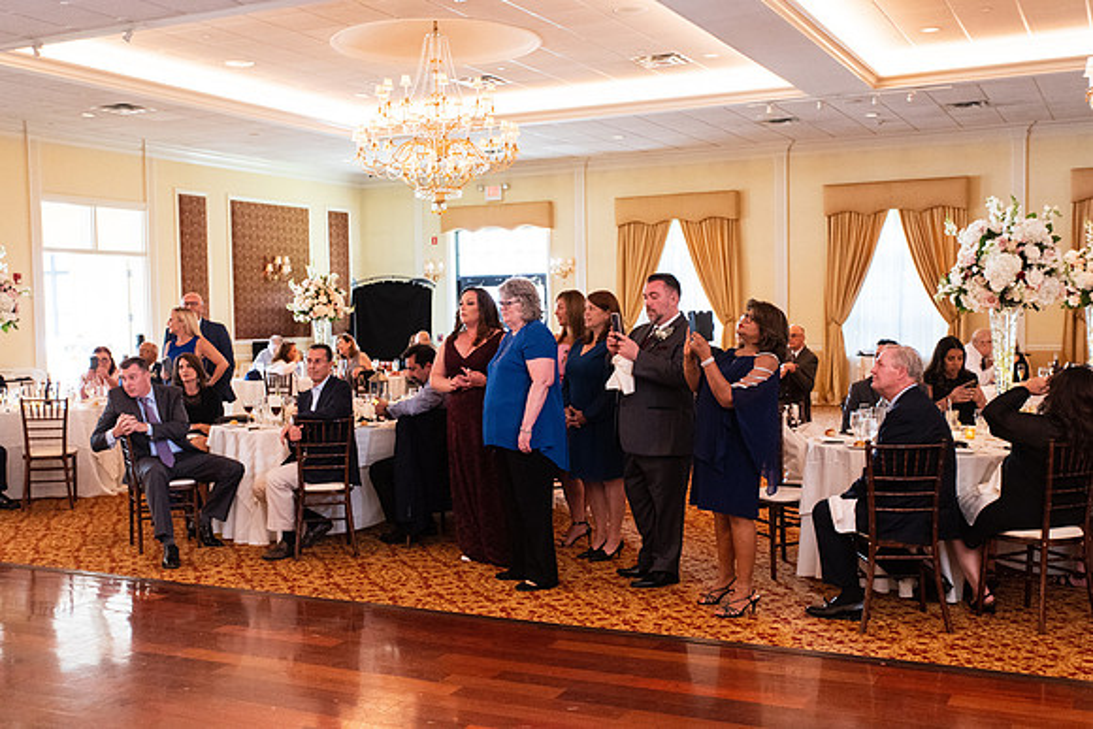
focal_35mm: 40
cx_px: 546
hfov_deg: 48.4
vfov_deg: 33.4
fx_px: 1215
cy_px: 364
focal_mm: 40
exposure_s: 1/60
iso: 6400
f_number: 4
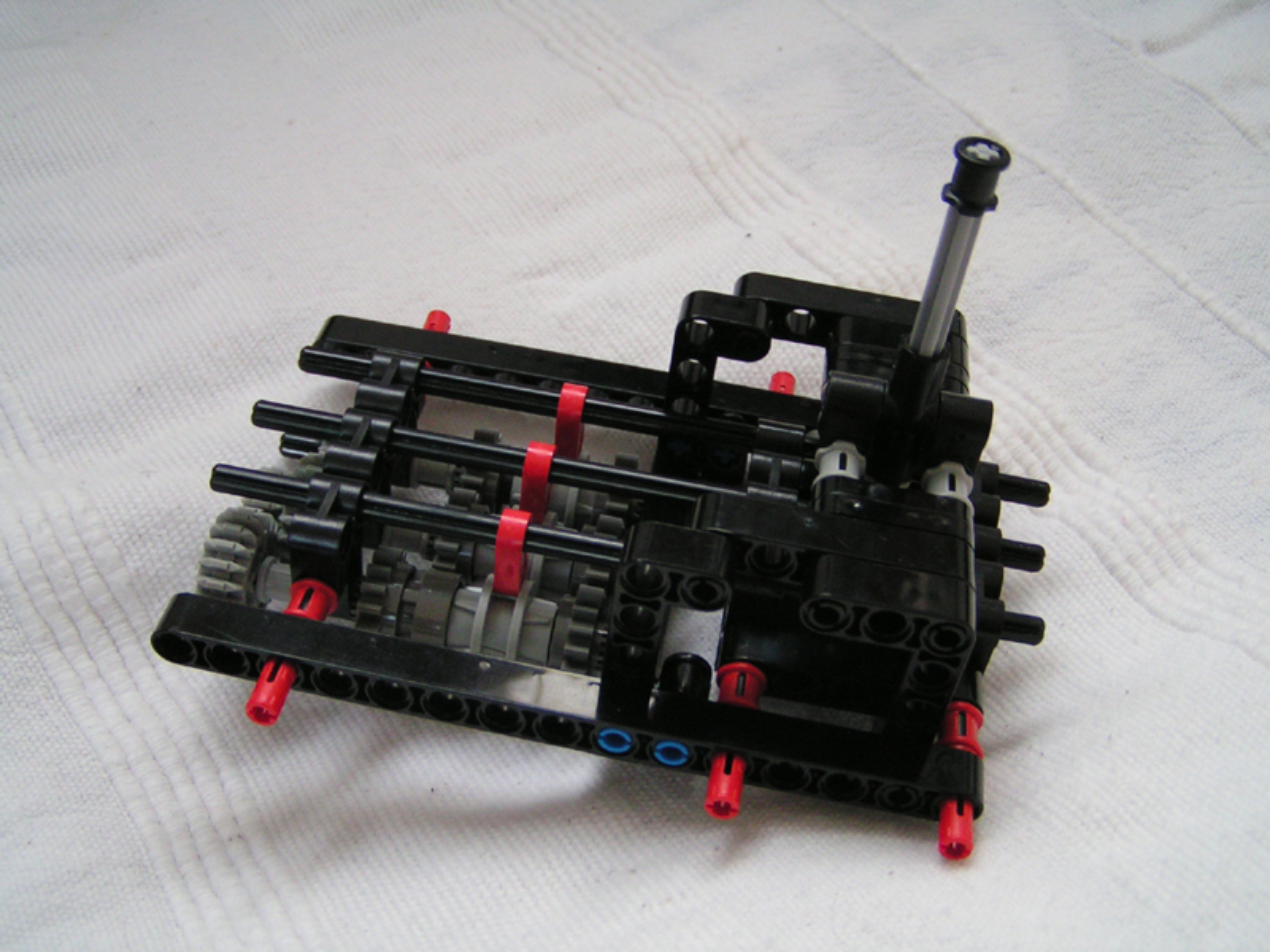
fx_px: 1394
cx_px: 635
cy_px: 476
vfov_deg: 37.7
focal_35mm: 38
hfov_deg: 49.0
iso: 160
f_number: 2.8
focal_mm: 5.8
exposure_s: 1/40
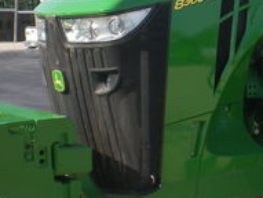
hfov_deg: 17.1
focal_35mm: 108
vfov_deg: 13.7
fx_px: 822
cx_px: 339
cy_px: 45
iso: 50
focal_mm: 6.3
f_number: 4.6
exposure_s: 1/231
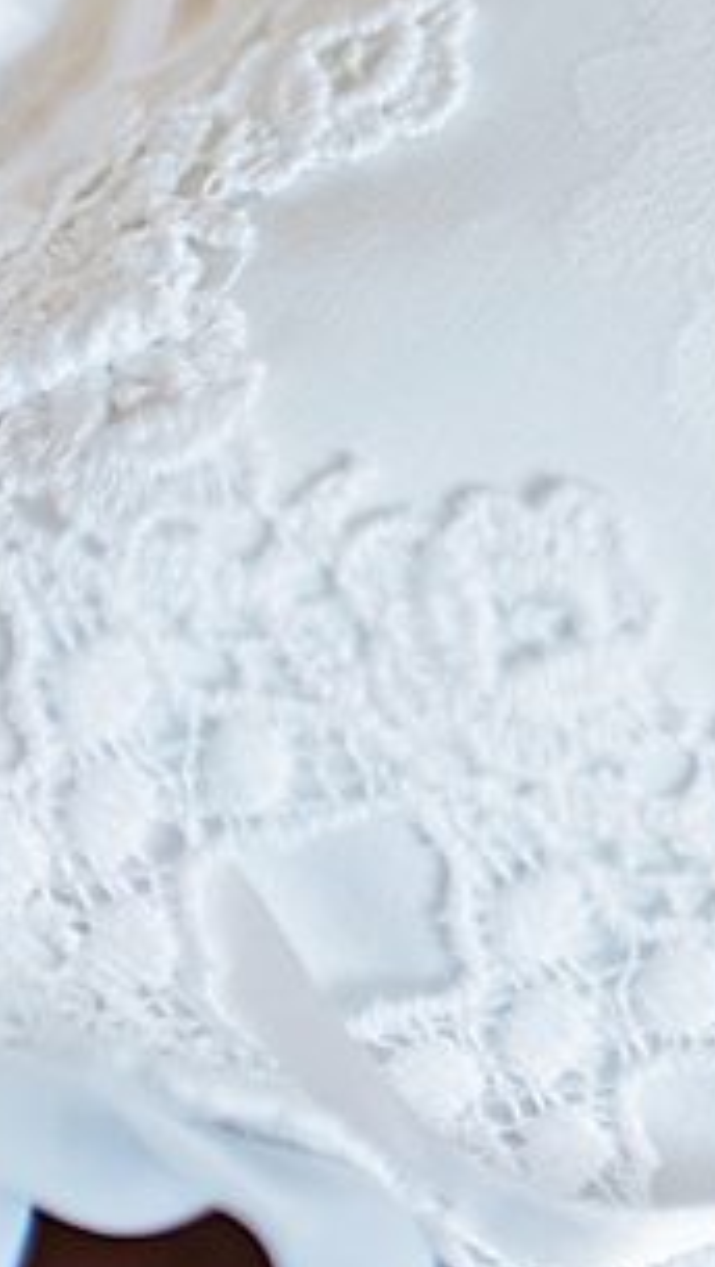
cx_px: 1068
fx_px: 3801
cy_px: 197
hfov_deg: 10.4
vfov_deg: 18.7
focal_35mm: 113
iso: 500
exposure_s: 1/1250
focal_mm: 35
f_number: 1.8
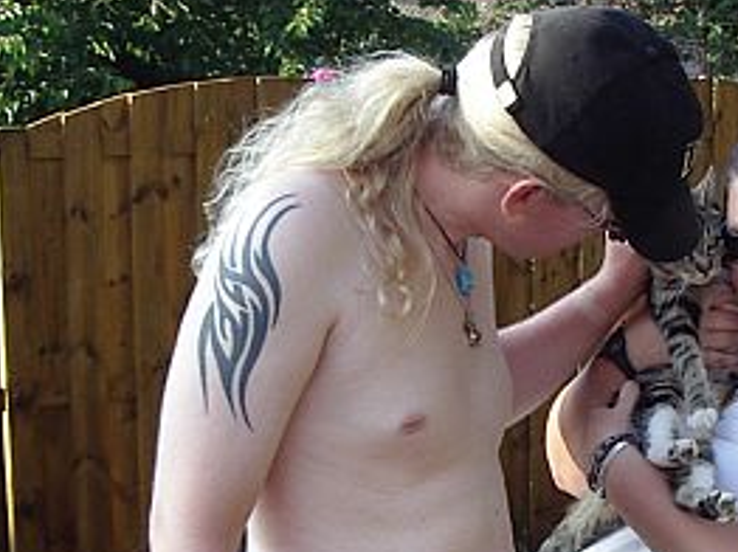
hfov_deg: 20.8
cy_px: 459
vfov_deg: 15.7
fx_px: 1981
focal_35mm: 93
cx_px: 628
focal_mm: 5.8
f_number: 4.8
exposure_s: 1/60
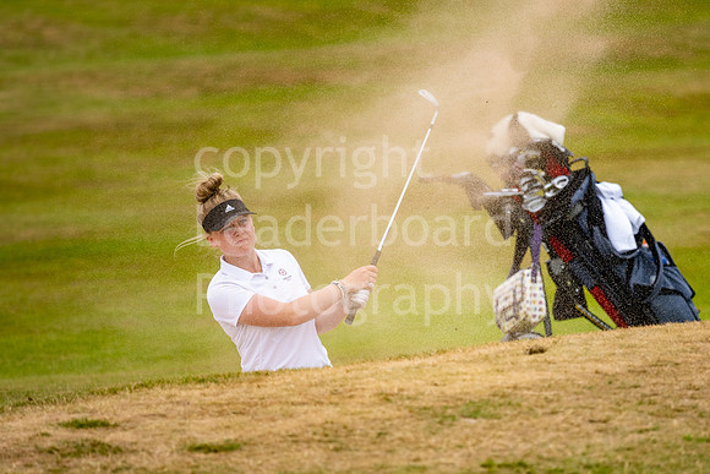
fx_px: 7623
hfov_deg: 5.3
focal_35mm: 386
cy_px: 305
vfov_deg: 3.6
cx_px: 457
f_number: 4
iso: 250
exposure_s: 1/1000
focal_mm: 300
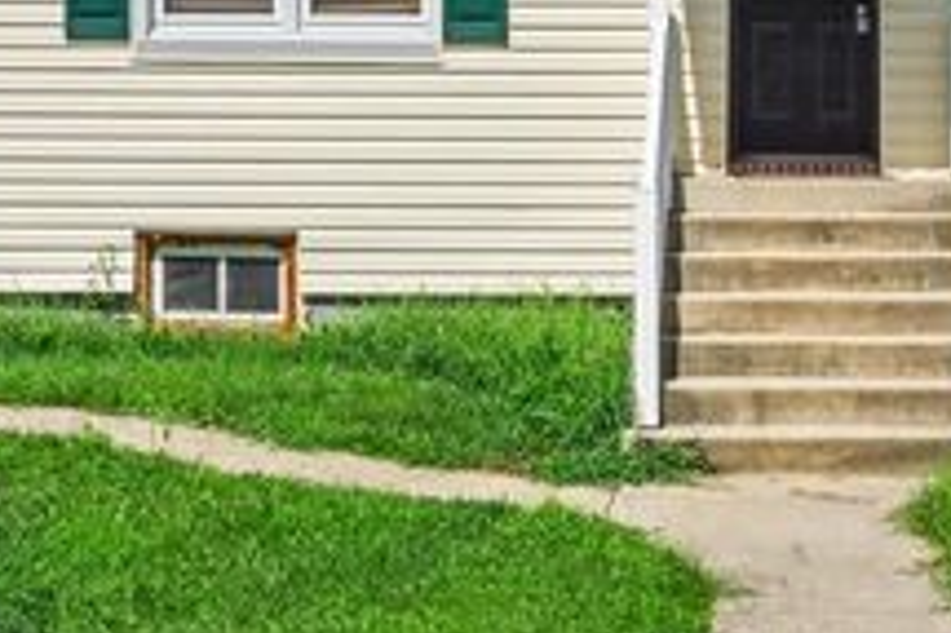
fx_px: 2116
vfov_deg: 16.4
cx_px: 832
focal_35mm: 80
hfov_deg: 24.7
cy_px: -91
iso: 100
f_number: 11
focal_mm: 23
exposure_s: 1/250
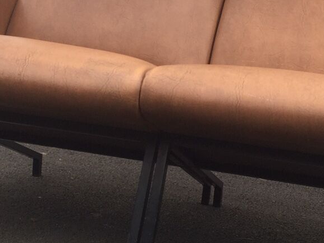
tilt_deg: -6.1
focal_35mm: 82
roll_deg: -6.2
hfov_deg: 23.8
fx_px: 768
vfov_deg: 18.0
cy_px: 123
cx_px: 188
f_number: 2.2
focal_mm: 4.15
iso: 32
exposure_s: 1/137
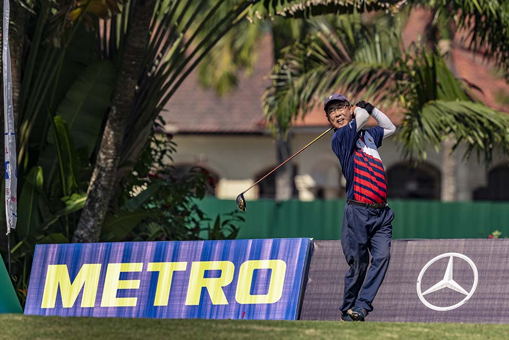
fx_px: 5655
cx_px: 254
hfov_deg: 5.2
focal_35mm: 400
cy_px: 170
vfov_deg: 3.4
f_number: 5.6
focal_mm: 400
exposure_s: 1/3200
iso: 320
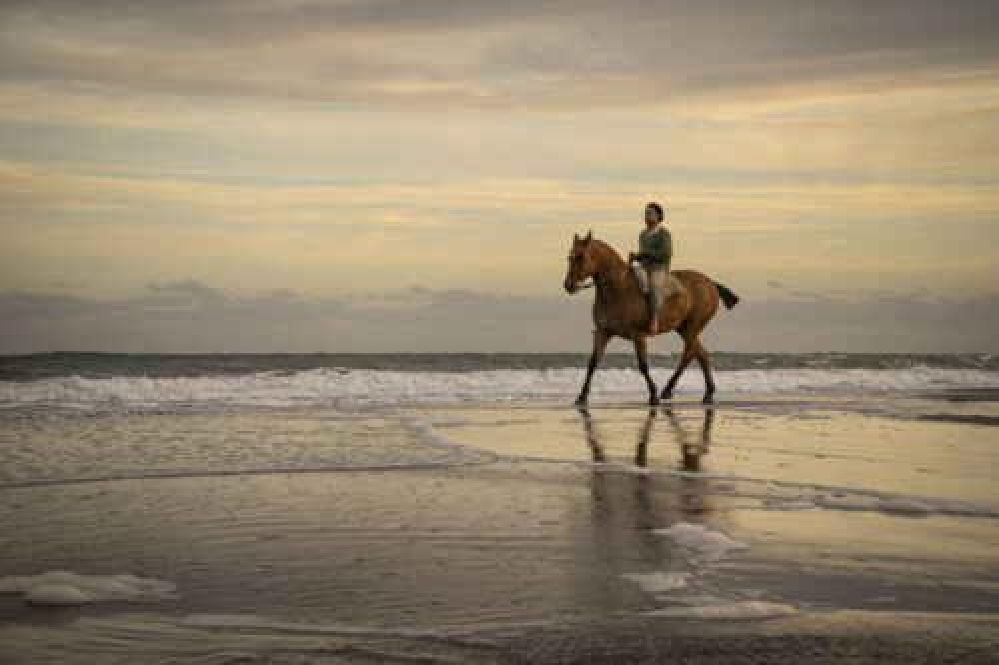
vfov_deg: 17.8
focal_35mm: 76
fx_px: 2122
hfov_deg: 26.5
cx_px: 500
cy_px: 332
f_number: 8
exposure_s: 1/100
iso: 200
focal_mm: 51
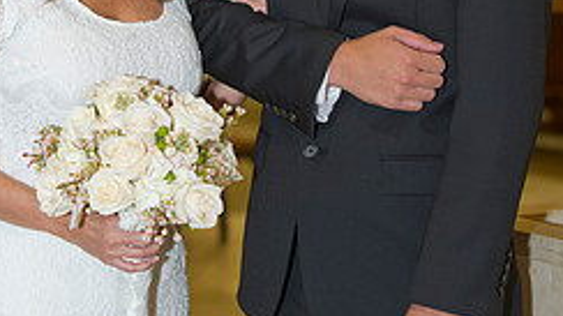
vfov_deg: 8.9
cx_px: 262
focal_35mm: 135
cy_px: -9
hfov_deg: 15.9
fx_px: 2014
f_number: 2.8
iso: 1600
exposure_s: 1/100
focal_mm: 70
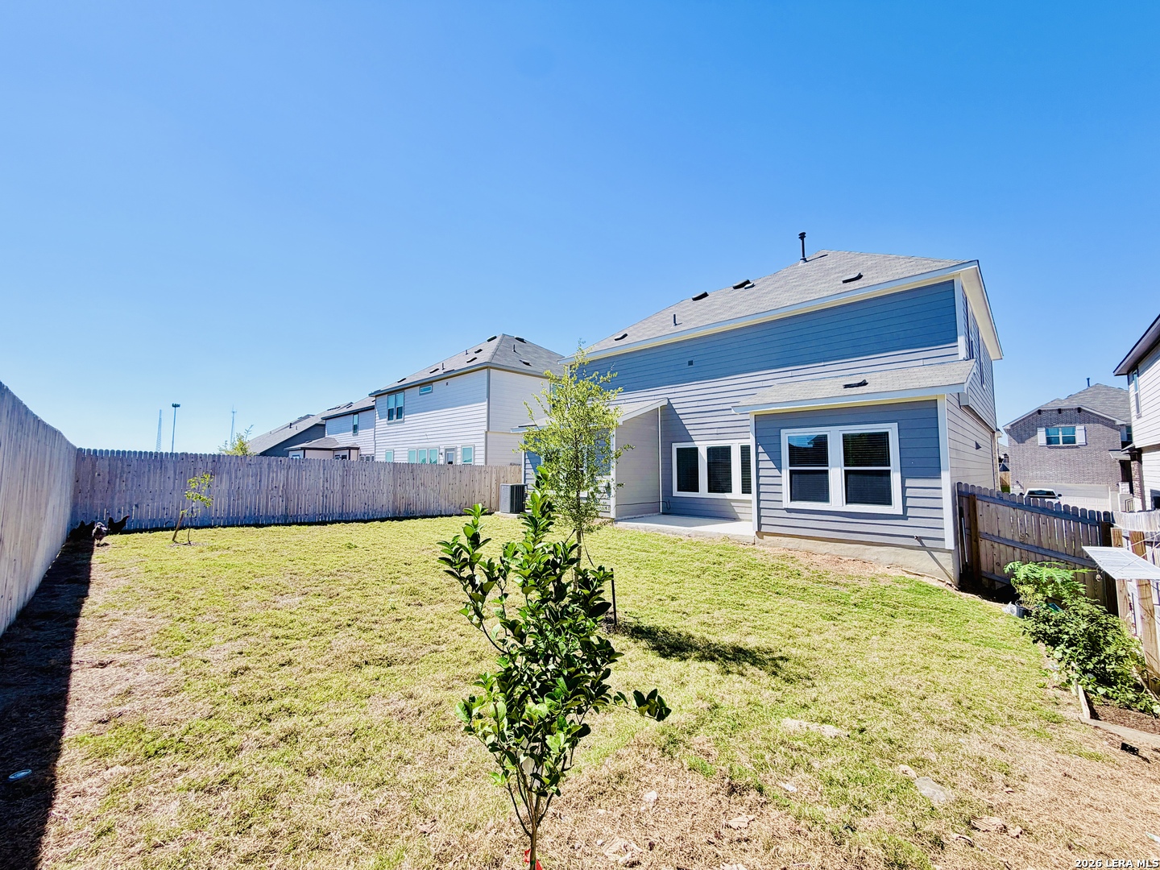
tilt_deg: +4.2
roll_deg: -0.1
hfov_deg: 102.1
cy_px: 435
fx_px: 469
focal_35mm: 14
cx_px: 580
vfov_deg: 85.7
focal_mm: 2.22
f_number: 2.2
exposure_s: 1/809
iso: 20
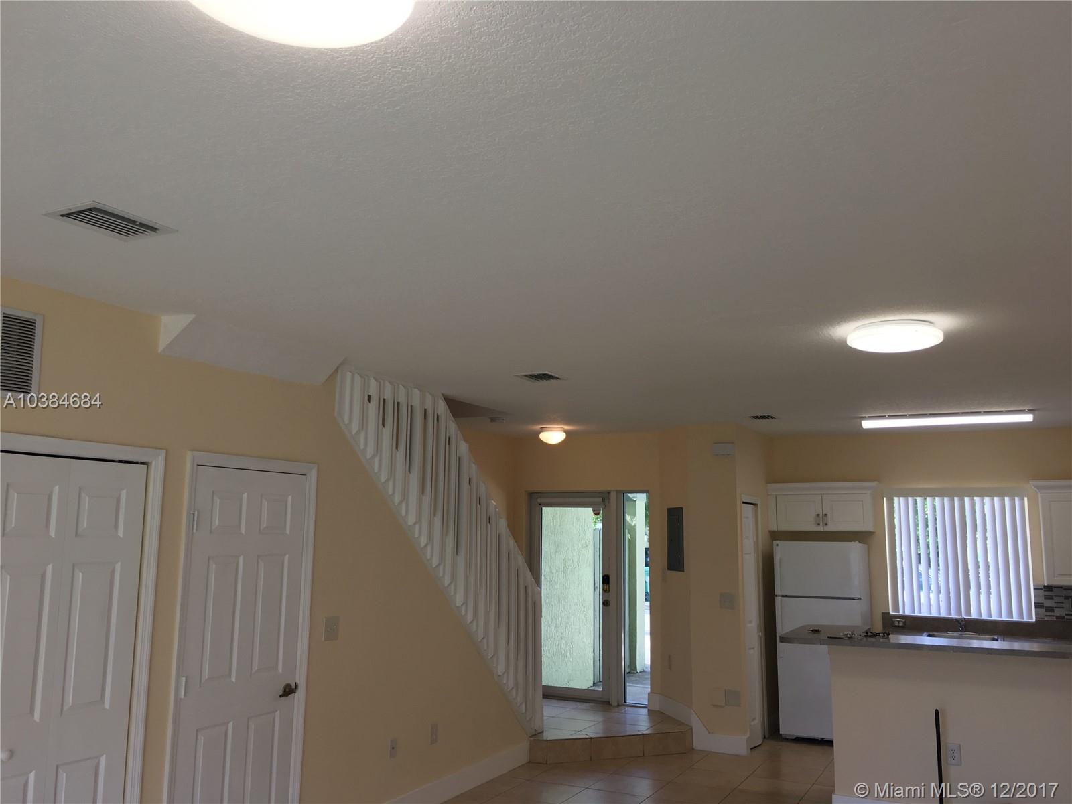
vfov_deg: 48.2
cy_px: 402
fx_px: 898
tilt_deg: +9.0
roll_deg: -0.7
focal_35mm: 29
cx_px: 536
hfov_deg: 61.7
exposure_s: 1/40
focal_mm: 4.15
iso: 25
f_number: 2.2
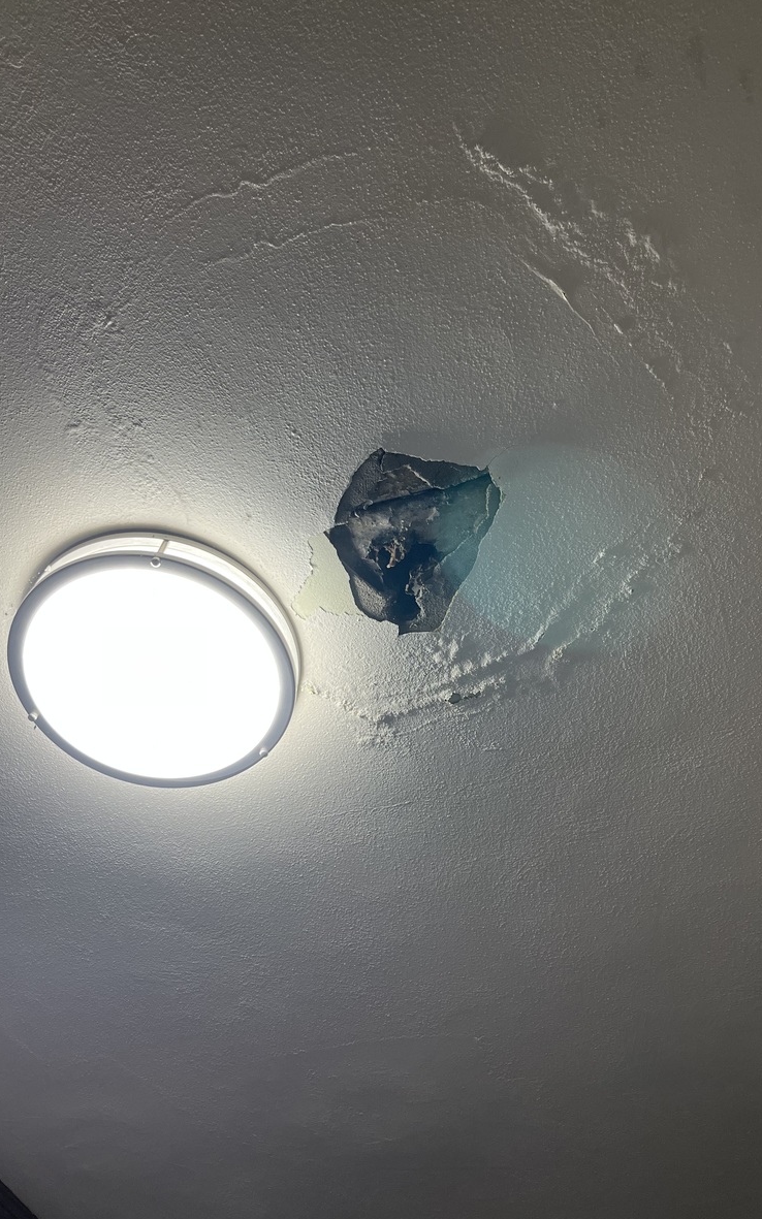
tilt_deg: +56.6
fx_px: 930
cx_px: 361
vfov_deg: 66.5
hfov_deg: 44.5
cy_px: 607
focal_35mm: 28
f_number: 1.6
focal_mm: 5.1
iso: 100
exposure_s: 1/120
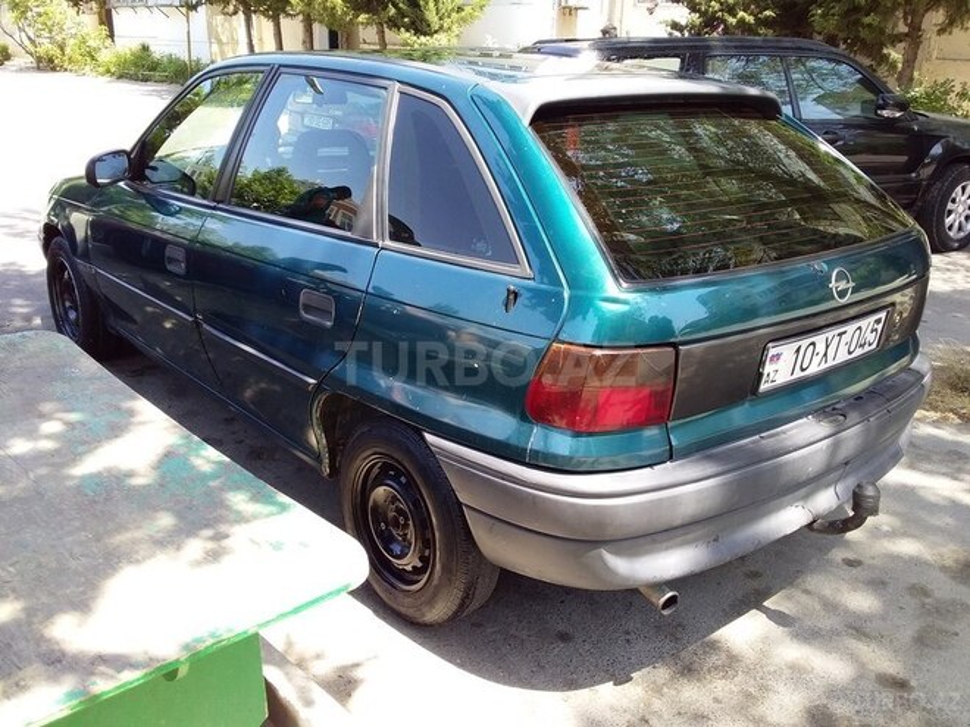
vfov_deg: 45.4
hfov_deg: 58.4
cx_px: 485
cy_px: 364
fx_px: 869
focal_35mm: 31
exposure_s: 1/188
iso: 40
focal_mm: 3.3
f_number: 2.2
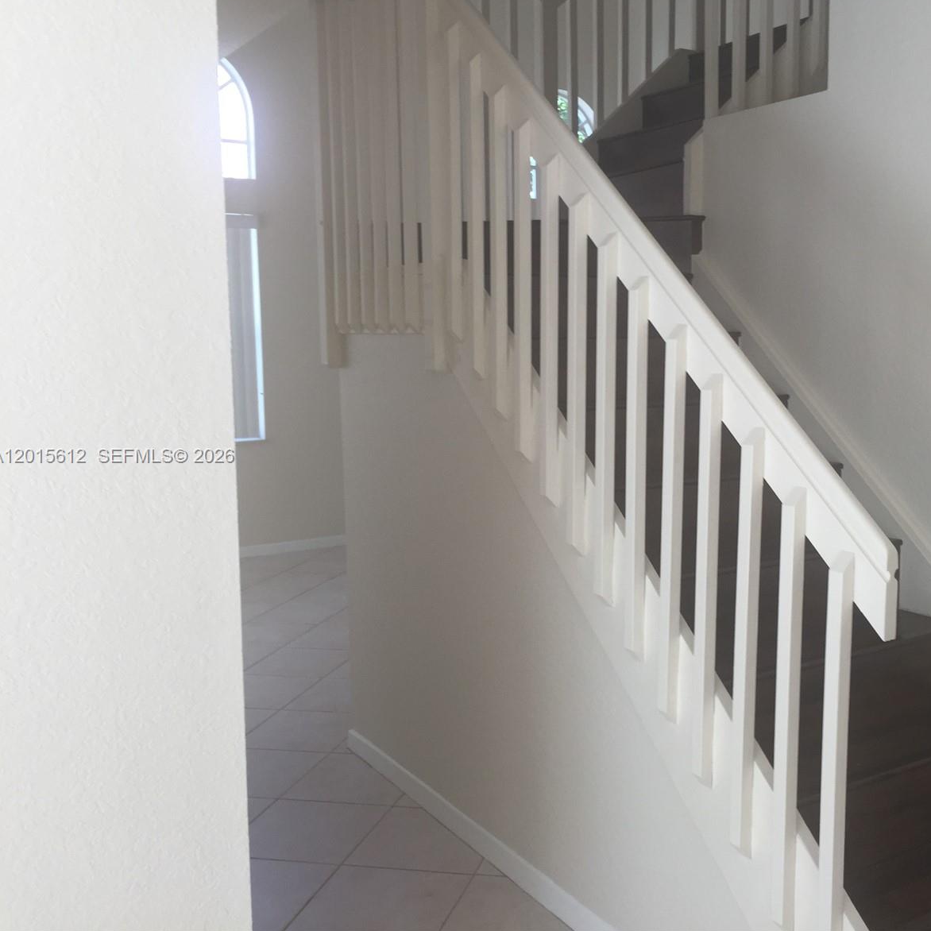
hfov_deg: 46.5
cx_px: 622
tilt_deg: -7.2
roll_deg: +0.0
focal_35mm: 35
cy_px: 457
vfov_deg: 47.2
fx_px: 1065
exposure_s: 1/120
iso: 32
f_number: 2.2
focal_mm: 4.15
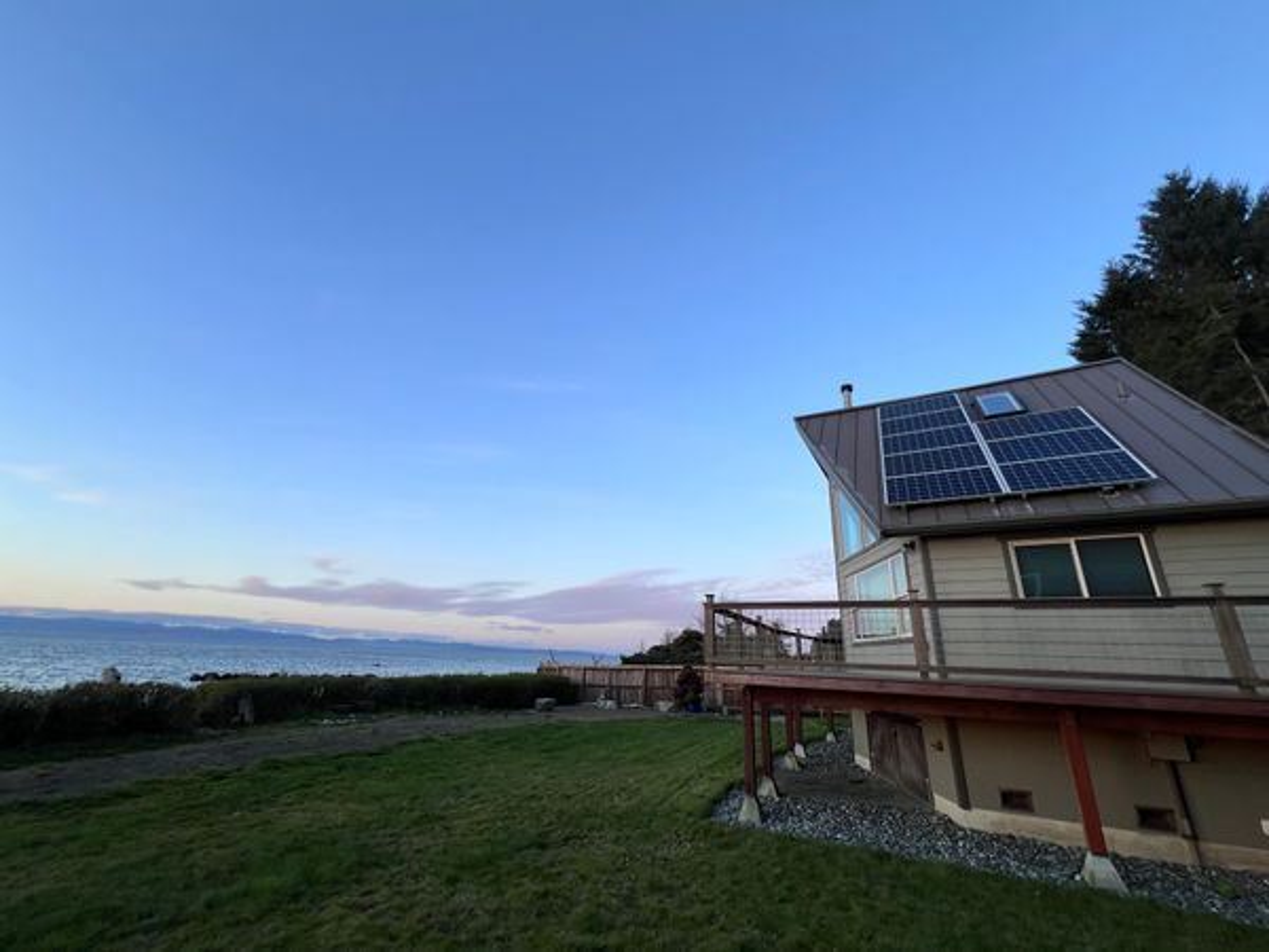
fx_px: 477
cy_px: 476
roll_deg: -2.2
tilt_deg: +18.8
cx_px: 634
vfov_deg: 89.9
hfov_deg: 106.2
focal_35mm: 13
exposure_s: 1/99
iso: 40
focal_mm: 1.57
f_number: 1.8
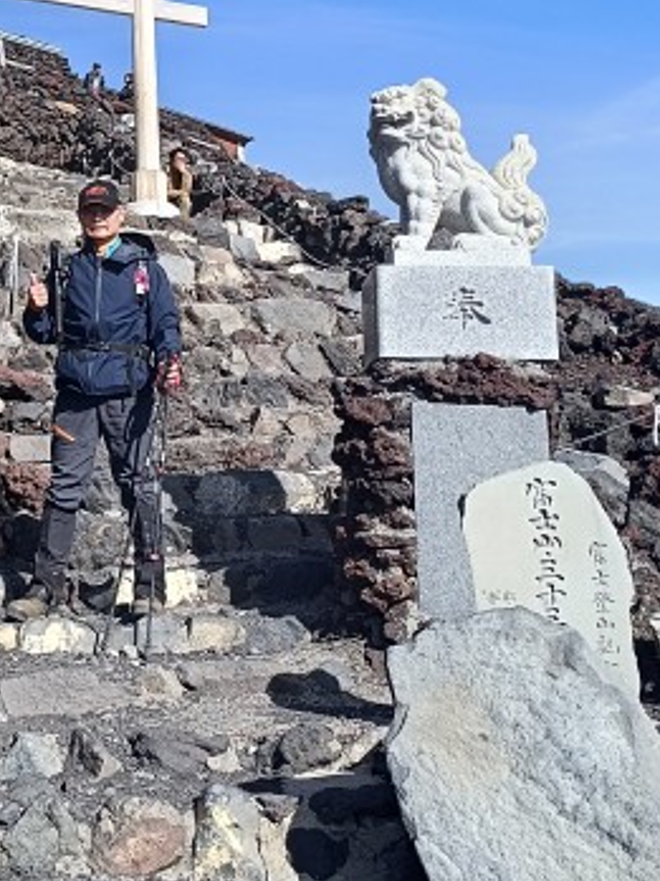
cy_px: 263
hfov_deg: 26.4
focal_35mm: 53
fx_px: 1347
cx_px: 33
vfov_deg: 35.6
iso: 52
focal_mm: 6.14
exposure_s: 1/360
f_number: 1.65
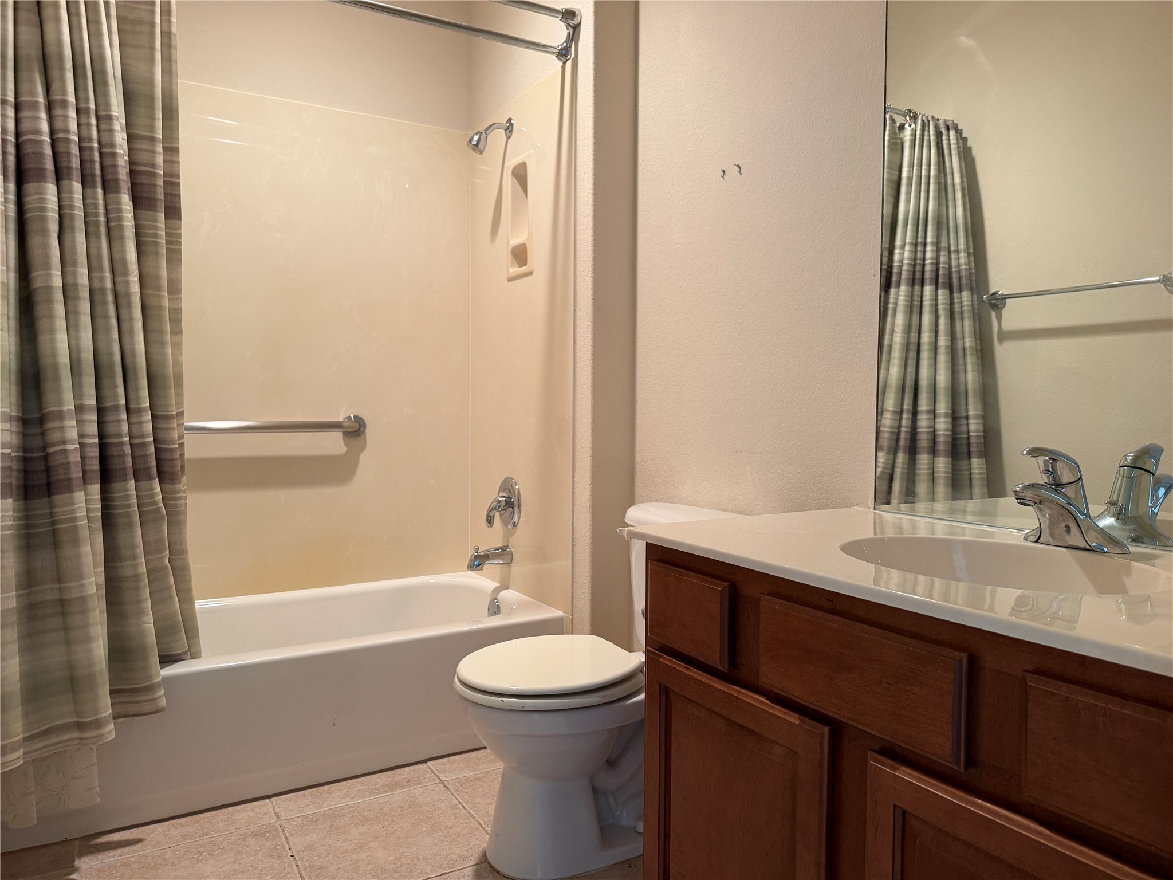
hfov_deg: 71.6
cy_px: 440
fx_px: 813
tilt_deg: -2.6
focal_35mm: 24
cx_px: 586
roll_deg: -0.2
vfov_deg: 56.8
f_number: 1.78
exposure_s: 1/60
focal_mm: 6.76
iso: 250
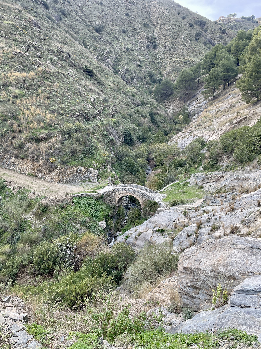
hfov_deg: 53.1
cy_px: 174
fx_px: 261
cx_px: 130
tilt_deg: -16.3
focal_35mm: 26
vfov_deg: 67.3
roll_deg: -0.4
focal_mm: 4.2
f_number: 1.6
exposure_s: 1/498
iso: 32
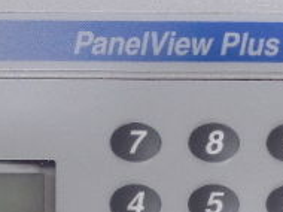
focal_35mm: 97
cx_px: -52
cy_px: 384
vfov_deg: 13.6
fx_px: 792
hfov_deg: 19.2
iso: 240
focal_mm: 4.1
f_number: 2.8
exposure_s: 1/30
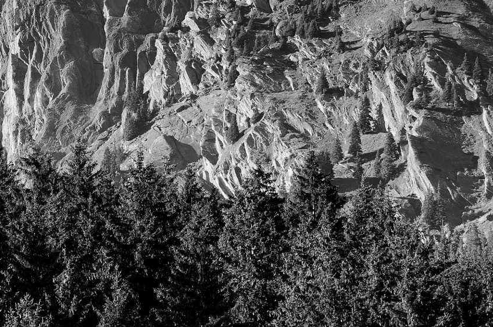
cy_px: 151
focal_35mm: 384
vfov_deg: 3.6
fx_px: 5253
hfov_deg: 5.4
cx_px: 36
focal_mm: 105
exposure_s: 1/250
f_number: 5
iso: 200
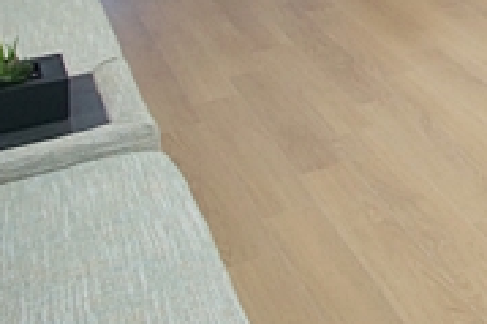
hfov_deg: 18.5
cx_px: 988
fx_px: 906
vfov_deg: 16.1
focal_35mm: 67
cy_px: -310
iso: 800
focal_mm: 10
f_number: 9
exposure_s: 1/40
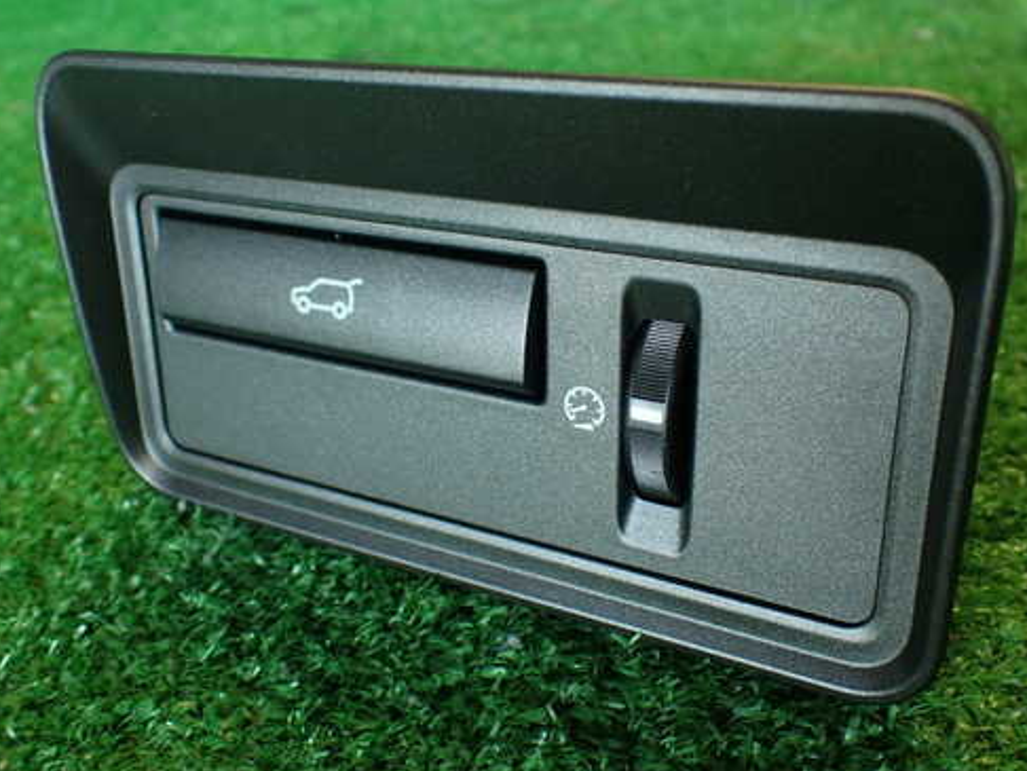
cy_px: 372
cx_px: 533
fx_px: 1098
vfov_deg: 38.7
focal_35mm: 37
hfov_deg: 50.1
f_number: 2.3
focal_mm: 5.4
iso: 200
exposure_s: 1/40
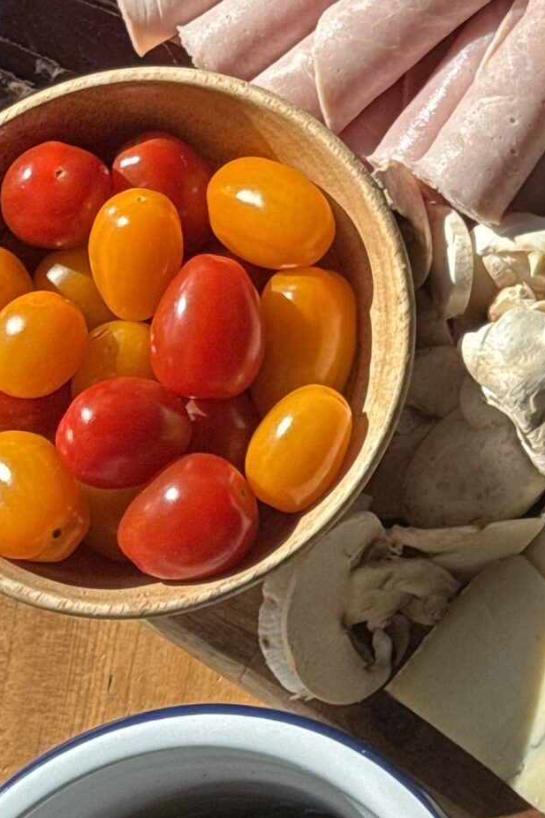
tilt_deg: -71.9
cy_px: -111
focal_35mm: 138
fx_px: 3135
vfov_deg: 14.5
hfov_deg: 9.7
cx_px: 810
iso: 64
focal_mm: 6.76
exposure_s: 1/1076
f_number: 1.78
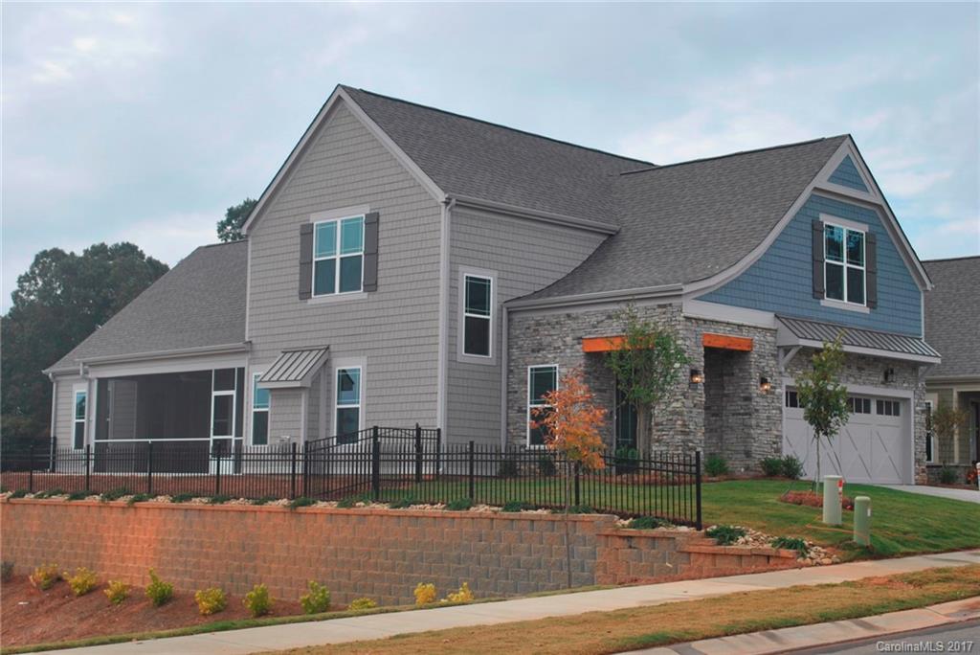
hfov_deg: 35.0
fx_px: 1552
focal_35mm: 57
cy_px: 328
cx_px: 490
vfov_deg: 23.8
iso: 100
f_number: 7.1
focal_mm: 38
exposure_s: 1/200
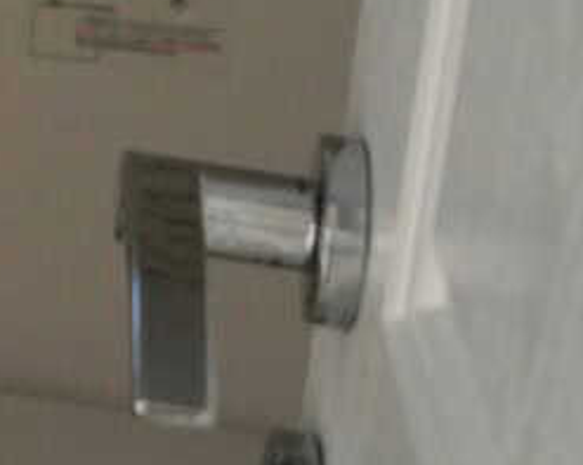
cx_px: -1265
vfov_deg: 6.7
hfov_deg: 7.6
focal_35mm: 218
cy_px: -617
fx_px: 3757
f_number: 2.8
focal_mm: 28
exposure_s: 1/160
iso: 1600
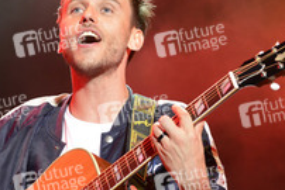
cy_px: 146
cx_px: 12
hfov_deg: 6.8
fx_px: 2385
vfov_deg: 4.6
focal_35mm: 301
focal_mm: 135
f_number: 5.6
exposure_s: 1/320
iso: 3200
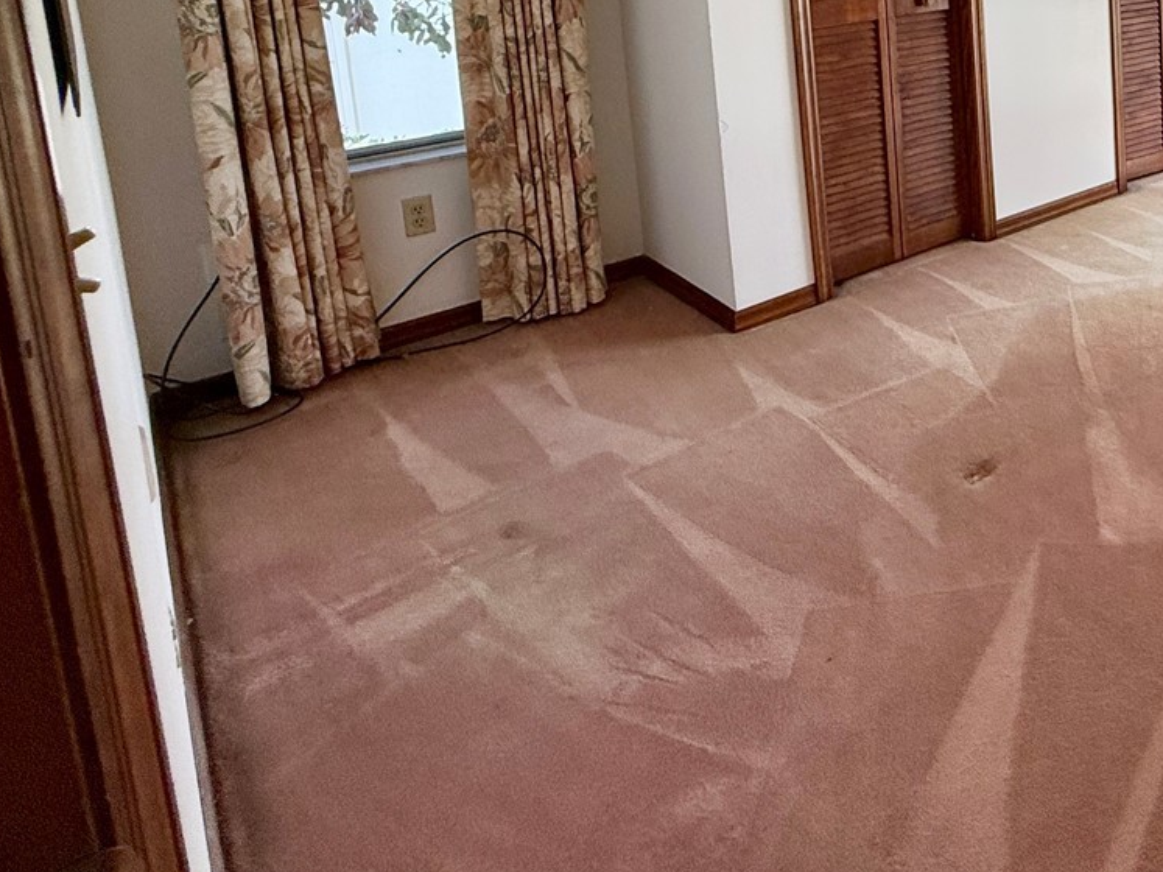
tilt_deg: -7.1
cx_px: 1177
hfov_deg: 48.6
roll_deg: +1.2
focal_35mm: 30
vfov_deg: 41.1
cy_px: 9
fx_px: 1008
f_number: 2.2
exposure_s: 1/99
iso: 125
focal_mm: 2.22
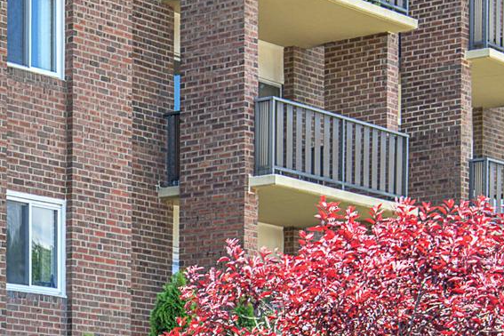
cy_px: 461
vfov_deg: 10.3
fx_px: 1820
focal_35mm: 130
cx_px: 0
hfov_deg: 15.5
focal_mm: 24
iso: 100
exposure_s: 1/100
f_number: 8
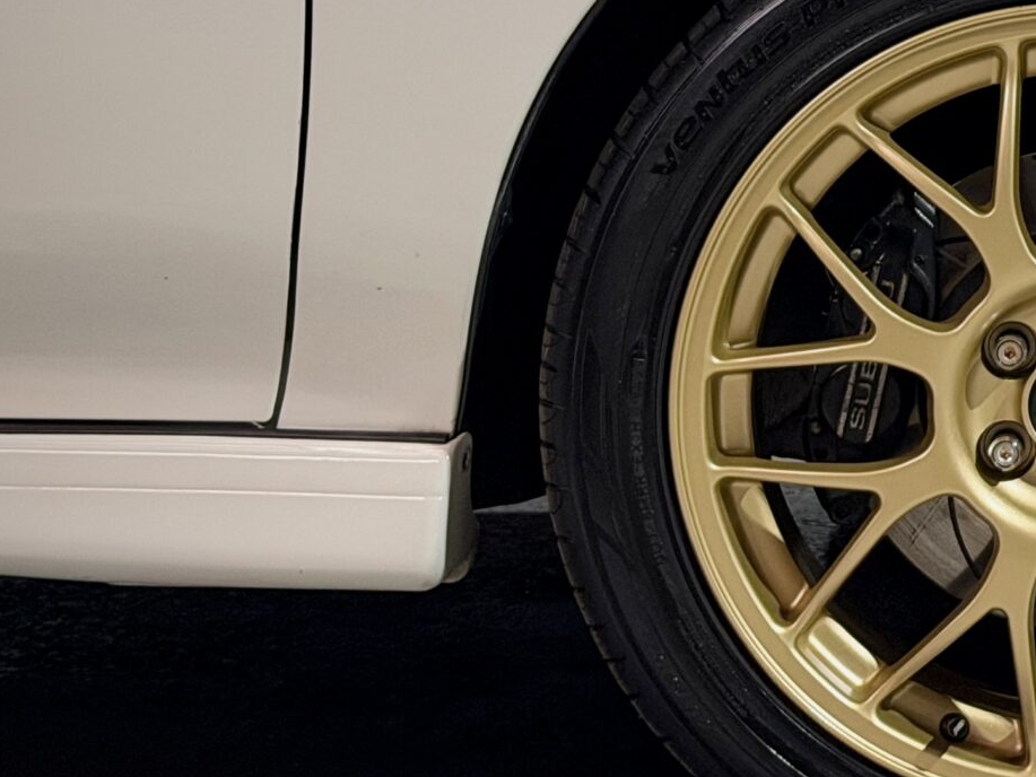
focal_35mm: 134
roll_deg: -0.6
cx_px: 1227
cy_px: -7
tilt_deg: -3.4
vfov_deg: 11.0
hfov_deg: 14.3
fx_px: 4011
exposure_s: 1/50
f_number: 1.78
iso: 200
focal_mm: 6.76
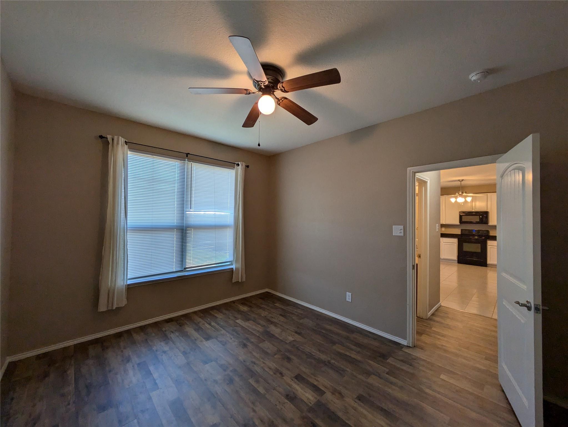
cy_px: 214
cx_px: 284
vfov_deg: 85.7
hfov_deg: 102.0
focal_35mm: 14
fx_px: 230
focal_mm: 1.83
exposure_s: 1/120
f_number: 2.2
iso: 87
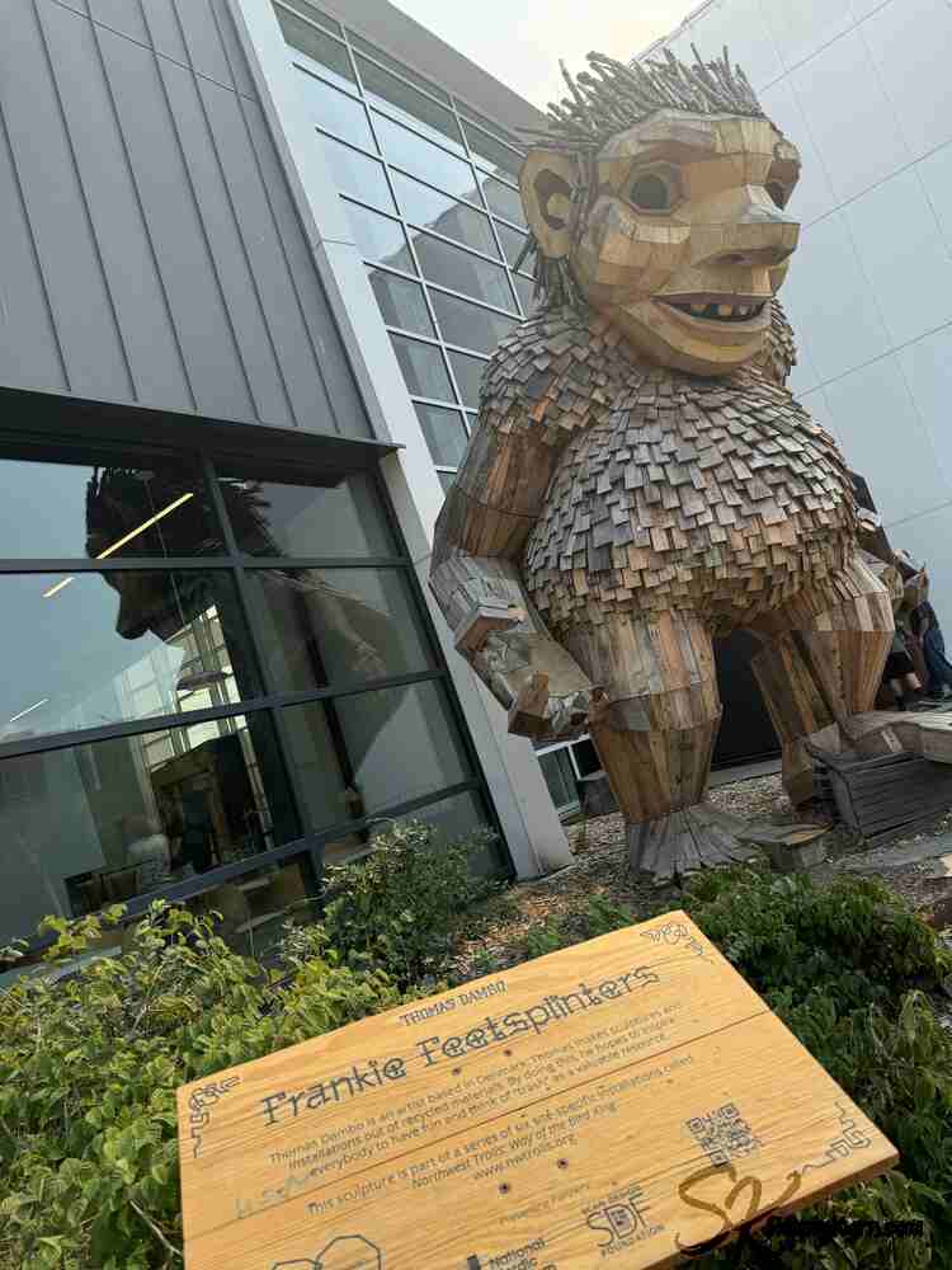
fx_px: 880
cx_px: 476
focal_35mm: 24
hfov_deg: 56.8
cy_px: 635
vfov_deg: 71.6
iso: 80
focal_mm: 6.76
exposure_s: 1/2174
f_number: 1.78
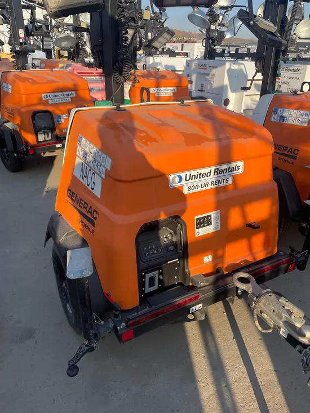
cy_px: 206
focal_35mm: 26
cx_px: 155
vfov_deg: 67.3
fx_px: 310
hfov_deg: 53.1
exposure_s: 1/1618
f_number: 1.6
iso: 50
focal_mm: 4.2
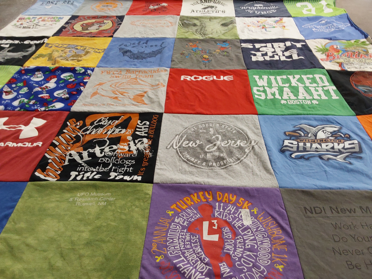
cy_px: 140
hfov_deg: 63.4
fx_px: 301
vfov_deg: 49.7
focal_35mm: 28
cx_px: 186
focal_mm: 2.91
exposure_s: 1/60
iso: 125
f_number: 1.9
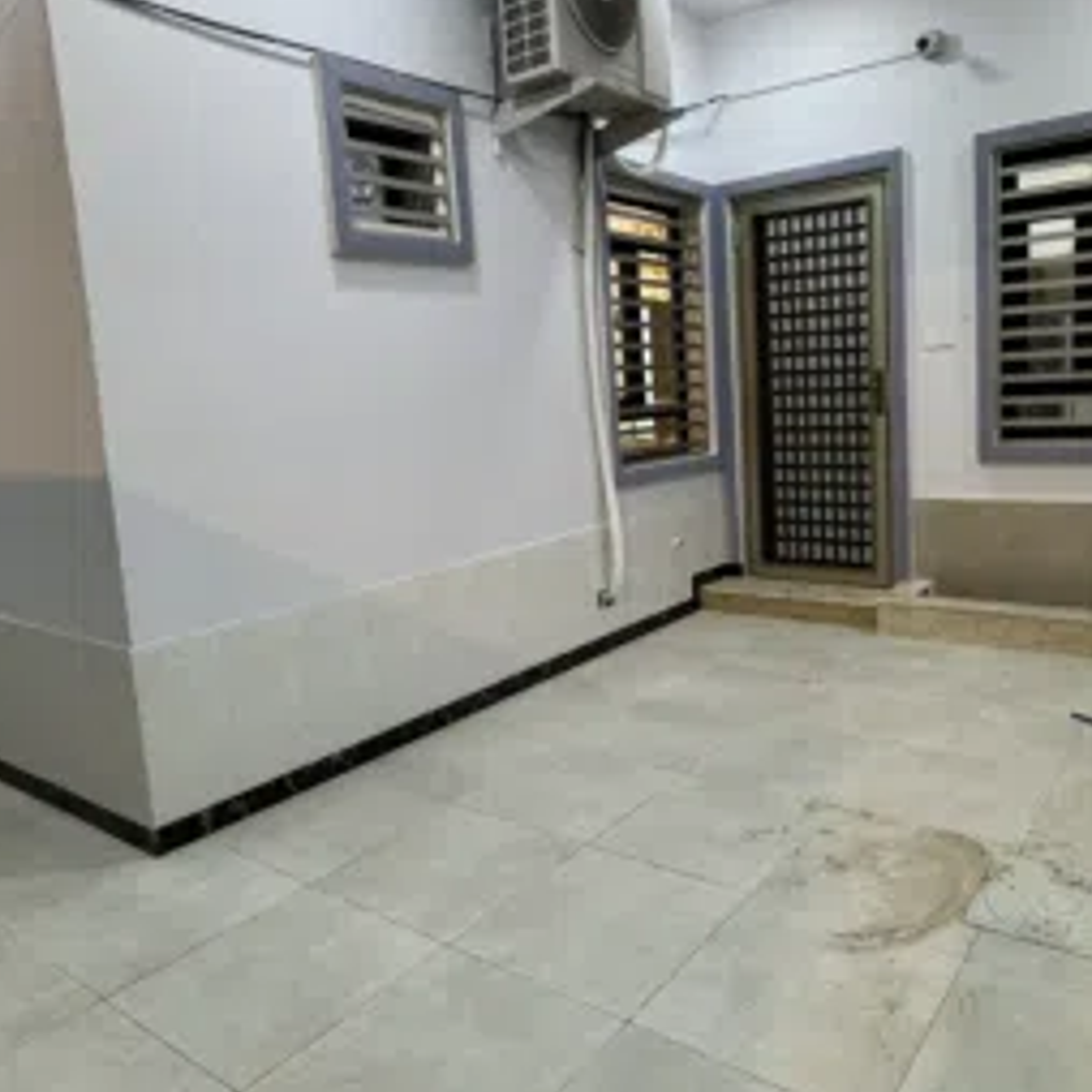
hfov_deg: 60.4
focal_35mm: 26
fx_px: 928
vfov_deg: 60.9
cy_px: 509
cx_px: 653
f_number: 2.2
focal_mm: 2.22
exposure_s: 1/101
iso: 125
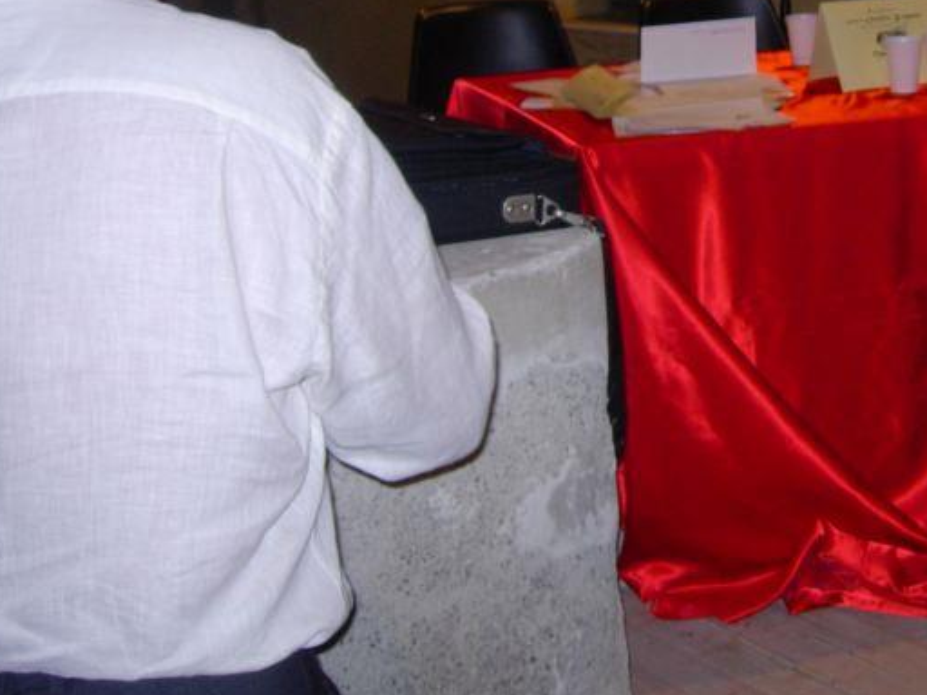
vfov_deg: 19.0
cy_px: 65
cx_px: 786
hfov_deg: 25.1
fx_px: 2035
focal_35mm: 76
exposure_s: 1/64
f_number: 2.8
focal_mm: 7.8
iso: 79
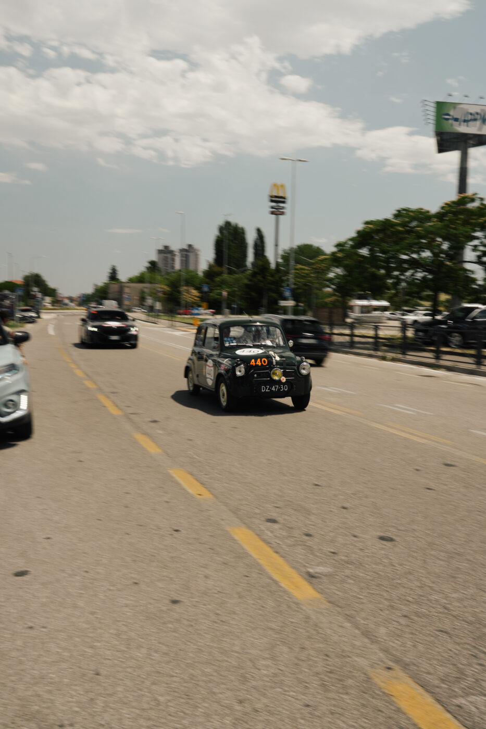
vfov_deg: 58.7
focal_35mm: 32
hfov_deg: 41.1
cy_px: 364
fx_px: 648
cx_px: 243
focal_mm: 32
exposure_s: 1/60
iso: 100
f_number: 14
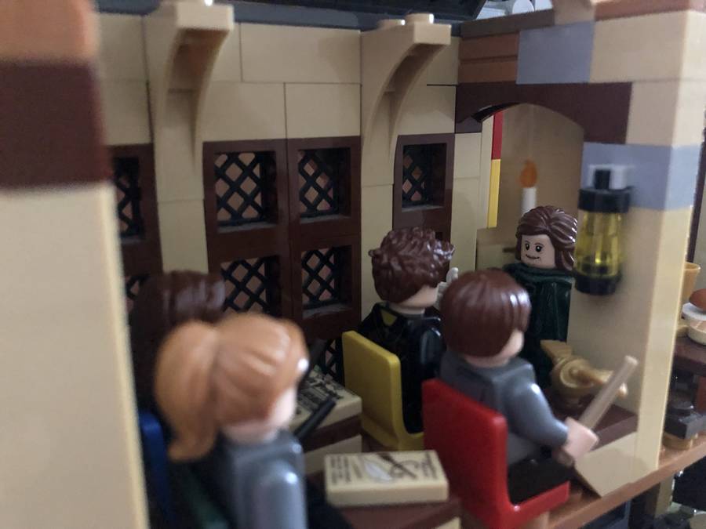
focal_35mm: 28
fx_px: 571
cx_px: 353
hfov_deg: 63.4
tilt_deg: -11.6
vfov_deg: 49.7
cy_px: 264
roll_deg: +0.8
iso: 320
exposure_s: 1/4
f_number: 1.8
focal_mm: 3.99
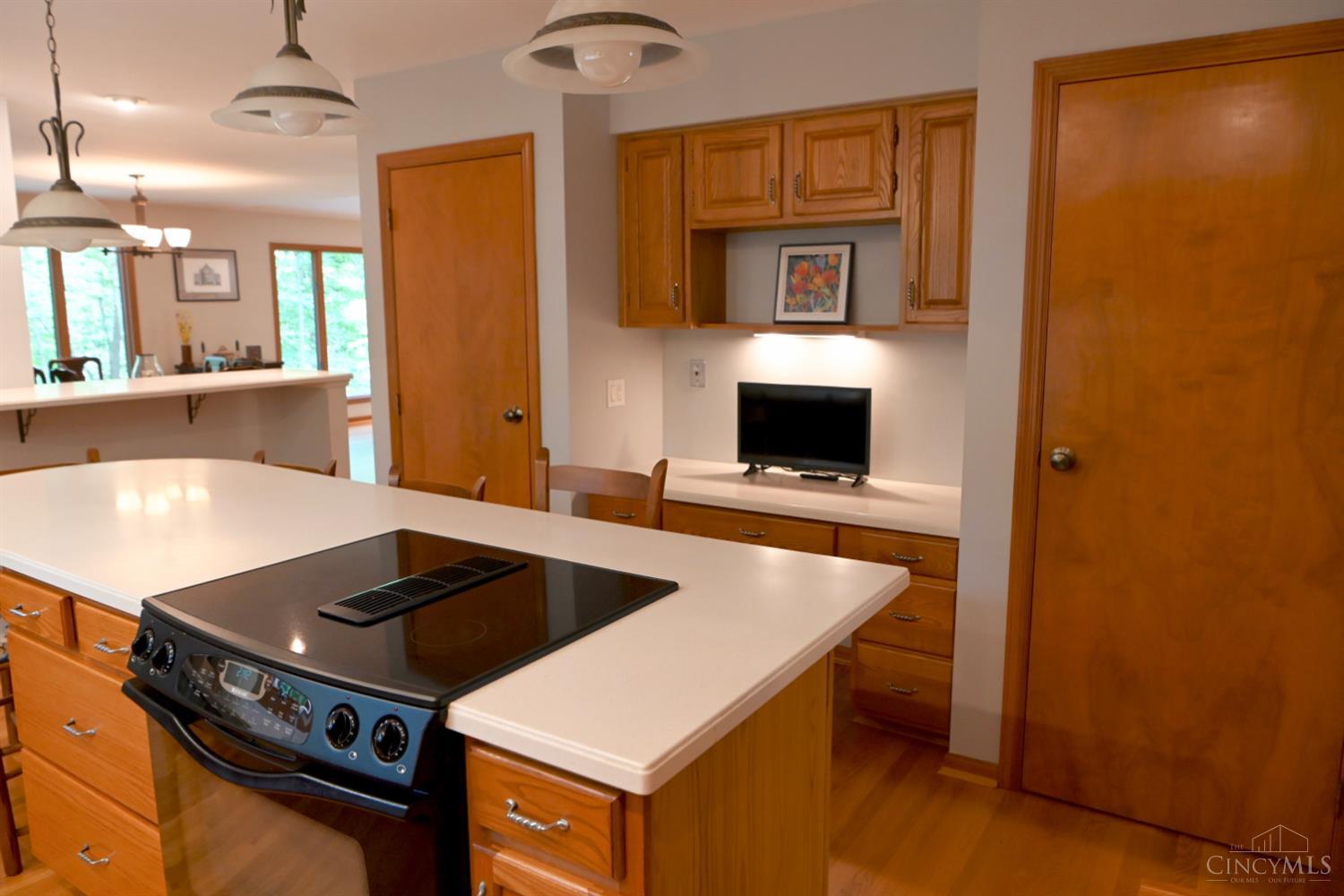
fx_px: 896
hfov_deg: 73.7
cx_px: 672
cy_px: 448
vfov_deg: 53.1
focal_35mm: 24
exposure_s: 1/30
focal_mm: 24
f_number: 7.1
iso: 1600
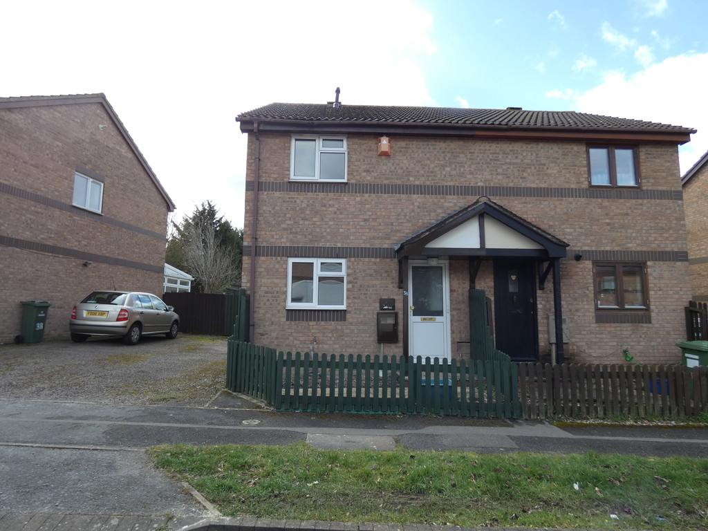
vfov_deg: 66.0
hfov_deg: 81.7
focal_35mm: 20
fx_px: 409
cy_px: 266
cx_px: 354
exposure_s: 1/400
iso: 80
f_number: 2.8
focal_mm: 3.6
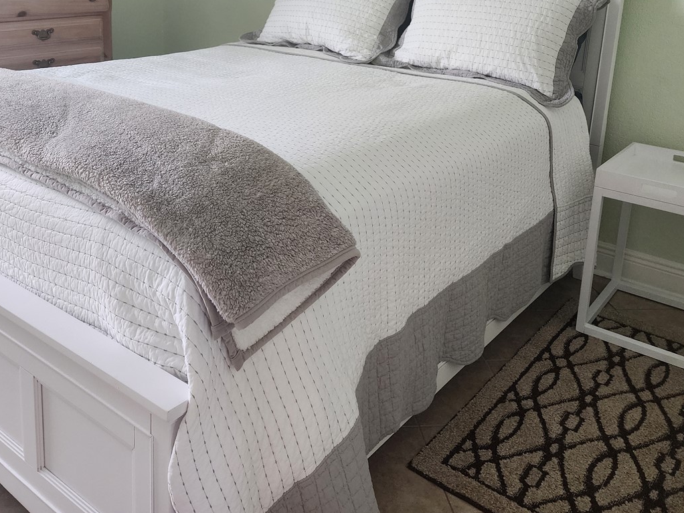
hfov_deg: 51.2
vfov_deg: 38.4
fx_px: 712
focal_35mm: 36
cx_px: 296
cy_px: 115
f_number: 1.8
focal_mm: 6.4
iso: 320
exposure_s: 1/120
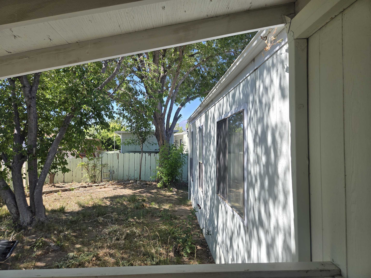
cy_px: 139
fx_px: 247
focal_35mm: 23
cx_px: 186
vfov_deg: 58.9
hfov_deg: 73.9
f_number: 1.8
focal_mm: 5.4
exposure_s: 1/792
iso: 25
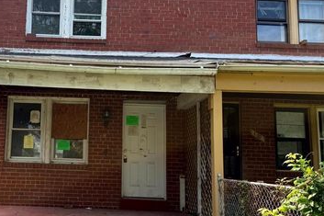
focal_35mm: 42
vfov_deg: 31.8
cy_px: 126
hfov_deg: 44.4
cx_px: 71
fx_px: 378
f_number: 1.78
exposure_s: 1/2169
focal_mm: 6.76
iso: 100
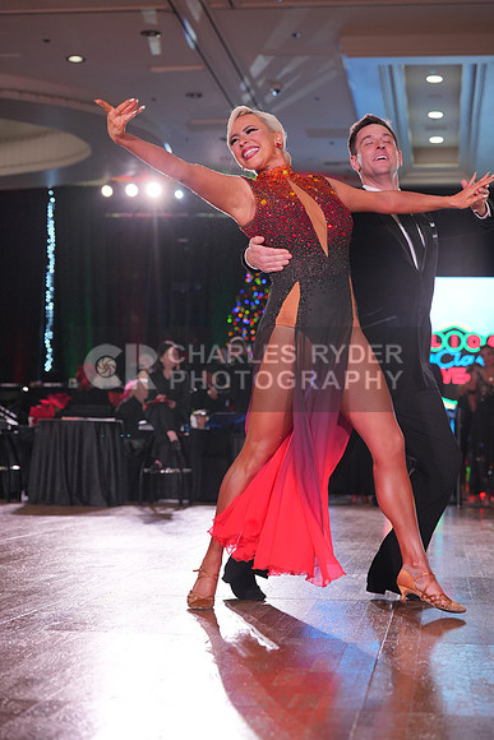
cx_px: 247
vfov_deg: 28.8
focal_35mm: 70
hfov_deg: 19.5
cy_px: 370
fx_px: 1440
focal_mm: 70
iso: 1250
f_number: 4
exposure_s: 1/500
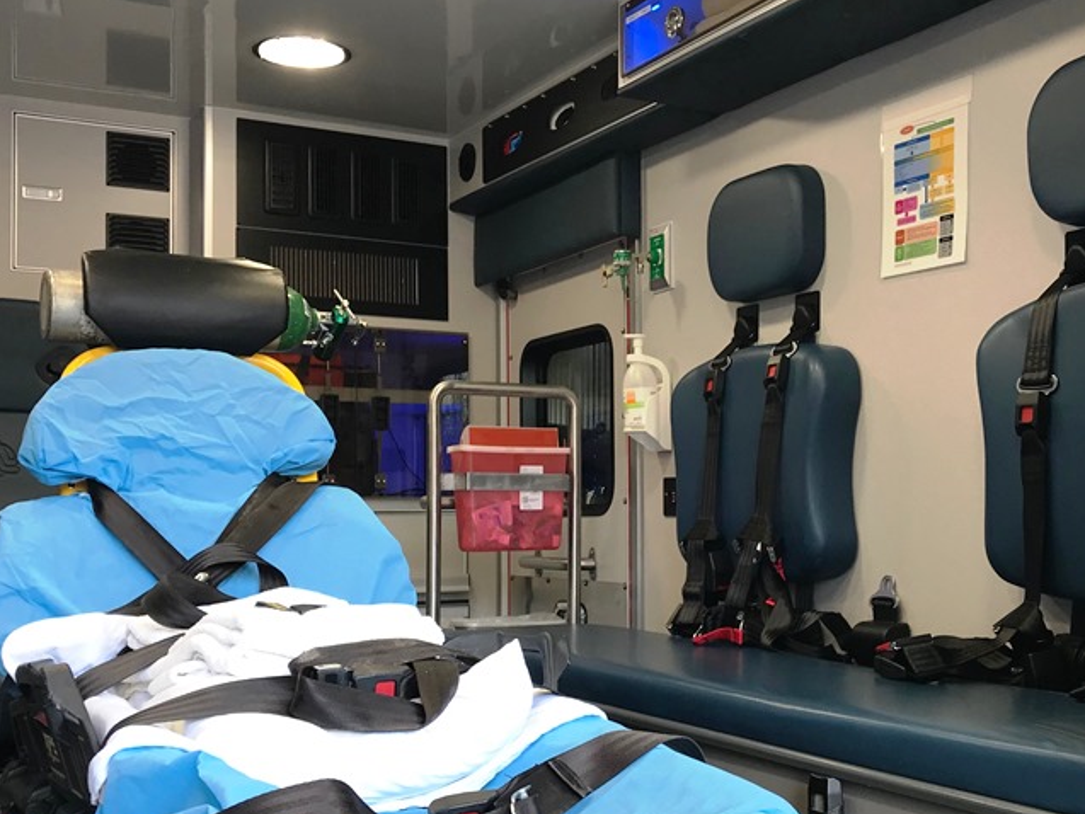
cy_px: 485
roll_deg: -0.5
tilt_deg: +0.3
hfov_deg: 41.9
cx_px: 640
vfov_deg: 32.1
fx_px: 1411
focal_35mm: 45
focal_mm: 3.99
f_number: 1.8
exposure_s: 1/90
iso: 32
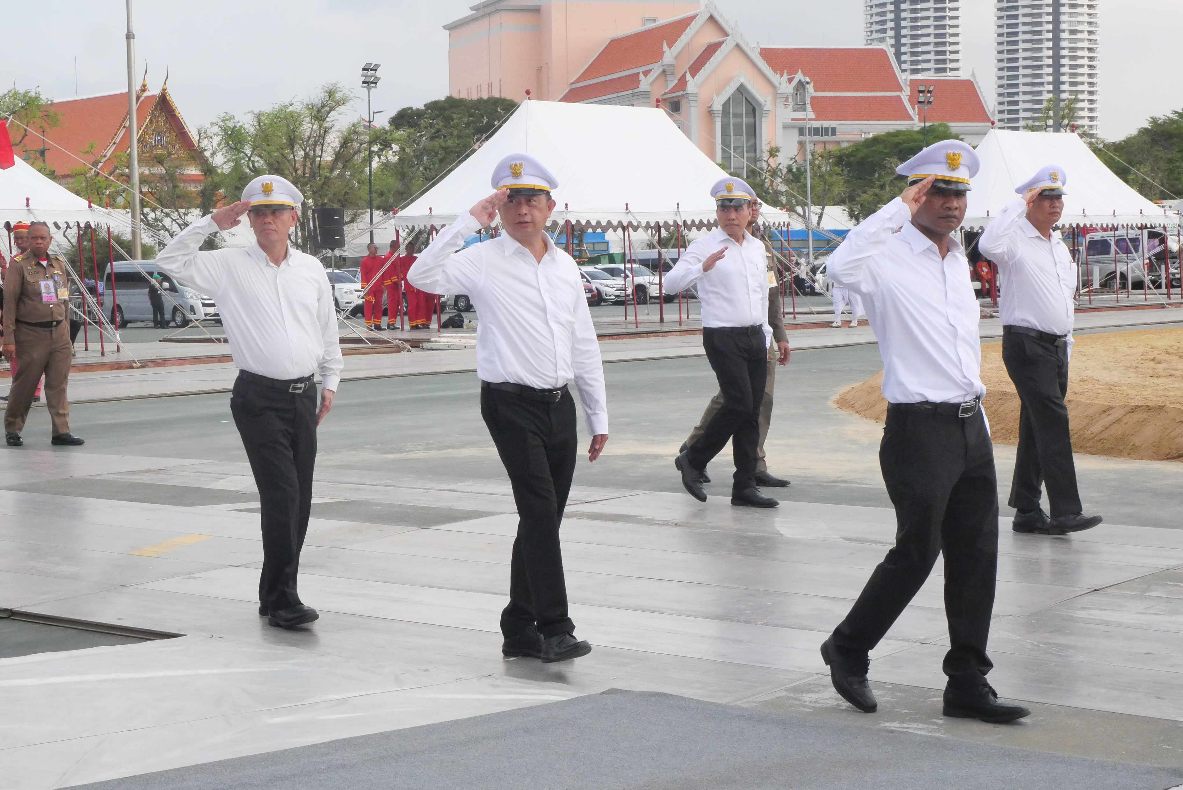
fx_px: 2039
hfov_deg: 32.4
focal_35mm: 62
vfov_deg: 21.9
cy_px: 395
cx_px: 592
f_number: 11
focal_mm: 30
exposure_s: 1/2000
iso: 3200
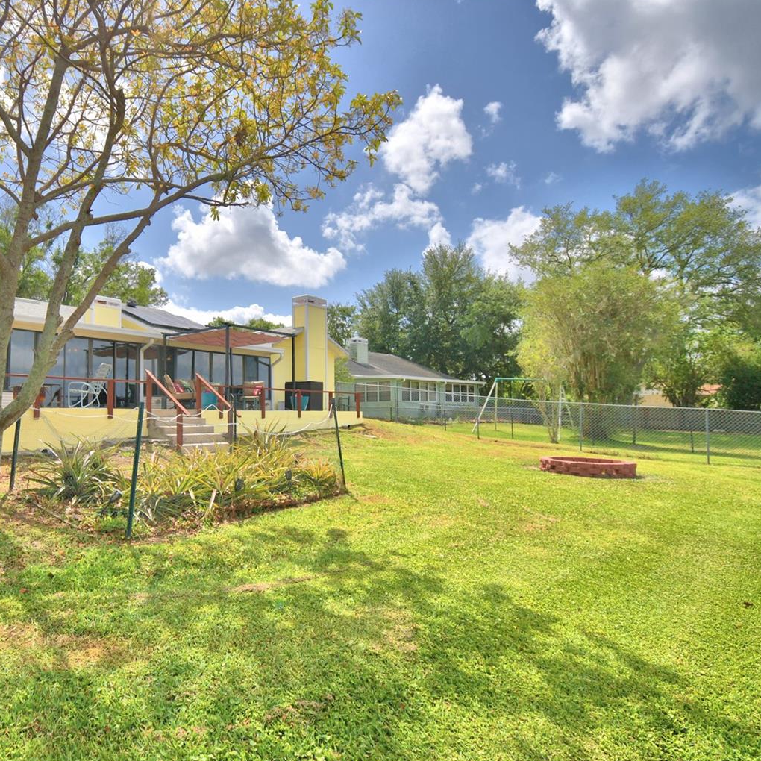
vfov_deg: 74.8
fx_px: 497
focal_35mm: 20
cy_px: 391
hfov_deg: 72.7
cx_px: 256
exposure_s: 1/1600
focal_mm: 10
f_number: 4.5
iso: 100
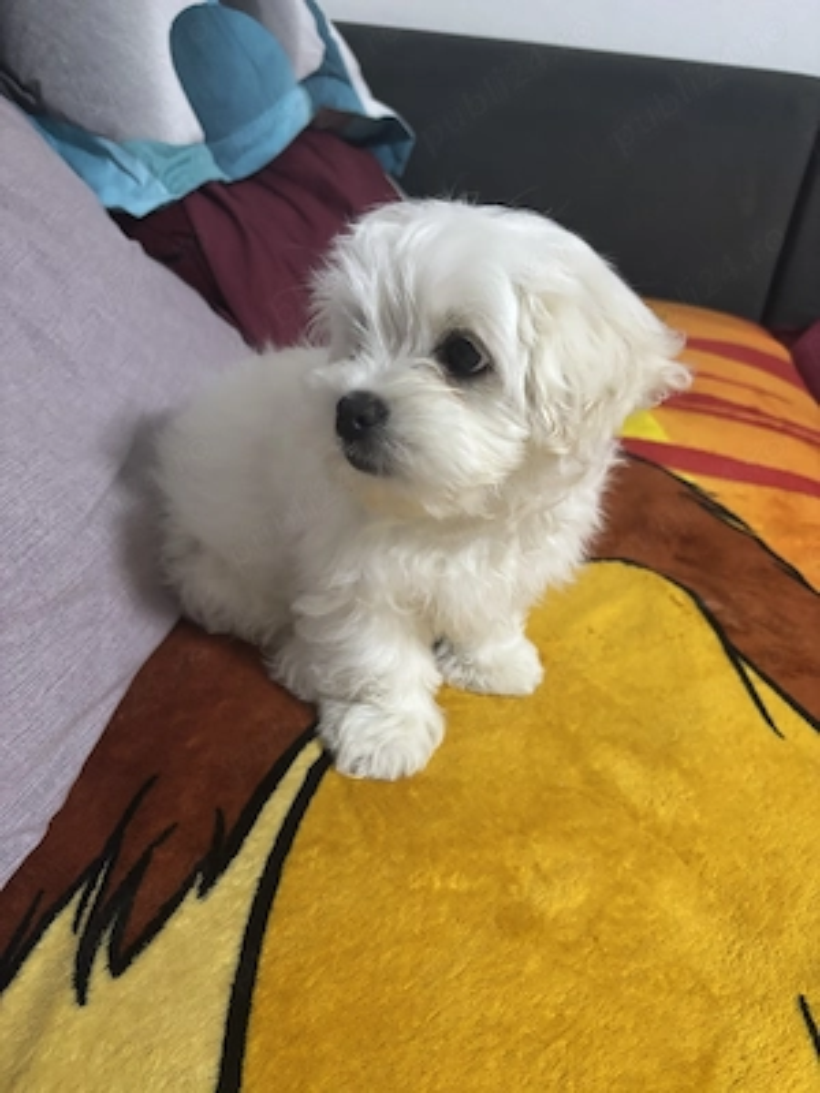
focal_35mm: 26
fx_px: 821
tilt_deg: -30.4
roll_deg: -6.9
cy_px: 546
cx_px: 410
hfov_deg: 53.1
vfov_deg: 67.3
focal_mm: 5.96
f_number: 1.6
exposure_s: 1/40
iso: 400
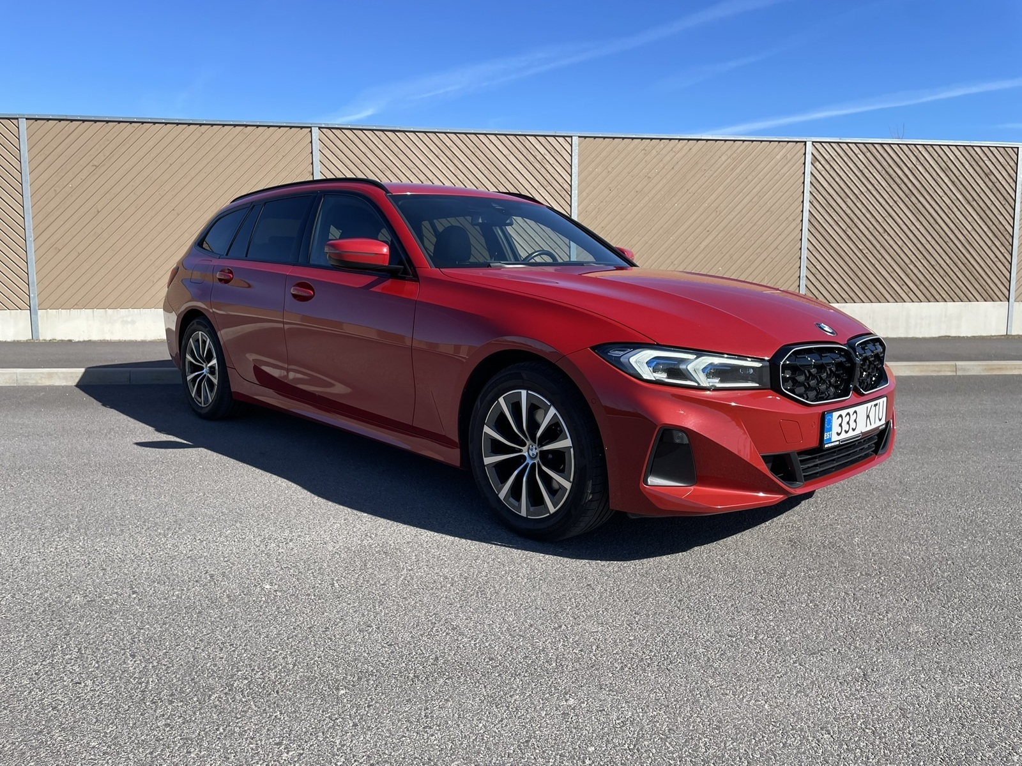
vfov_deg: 53.1
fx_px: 768
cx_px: 511
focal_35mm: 26
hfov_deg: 67.3
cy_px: 383
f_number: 1.6
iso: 32
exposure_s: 1/2053
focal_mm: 4.2
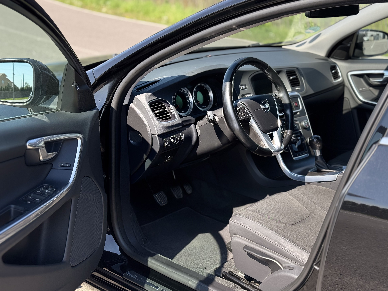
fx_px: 560
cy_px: 150
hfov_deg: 38.2
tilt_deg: -17.1
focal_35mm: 50
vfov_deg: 29.1
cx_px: 194
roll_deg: -0.6
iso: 64
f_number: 1.78
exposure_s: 1/1597
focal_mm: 6.76
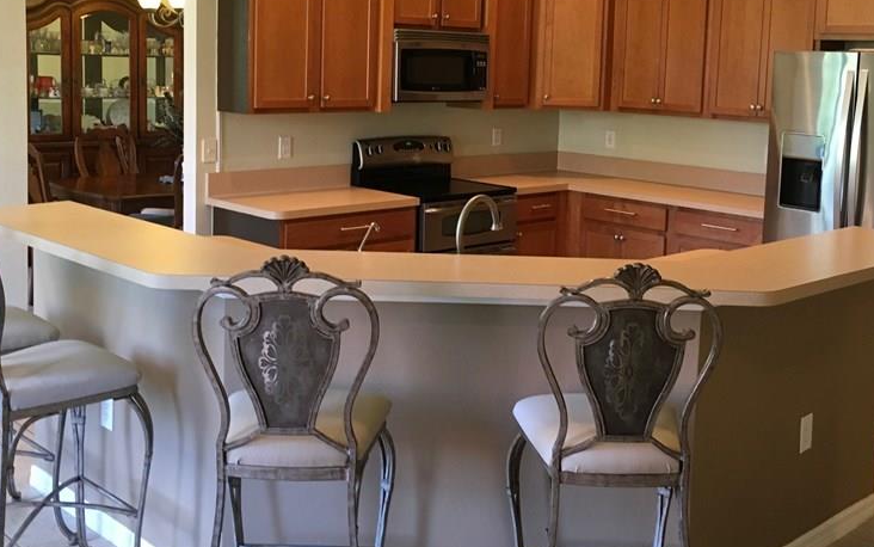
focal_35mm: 43
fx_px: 1025
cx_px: 461
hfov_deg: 46.2
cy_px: 154
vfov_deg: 29.5
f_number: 2.2
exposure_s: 1/30
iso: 100
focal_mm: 4.15
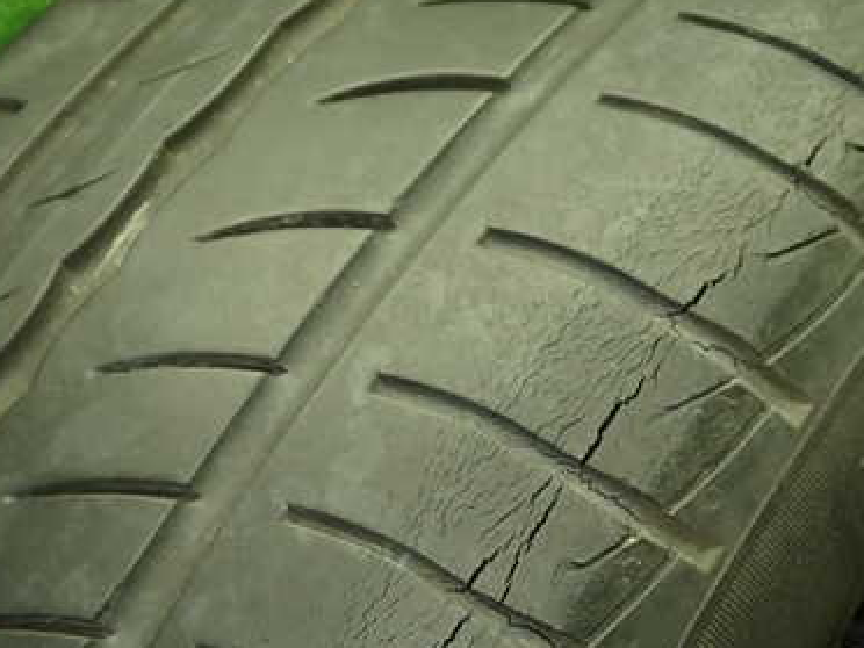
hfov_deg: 33.2
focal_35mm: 58
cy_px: 325
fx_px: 1448
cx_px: 409
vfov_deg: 25.2
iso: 200
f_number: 2.5
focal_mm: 6.37
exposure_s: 1/40
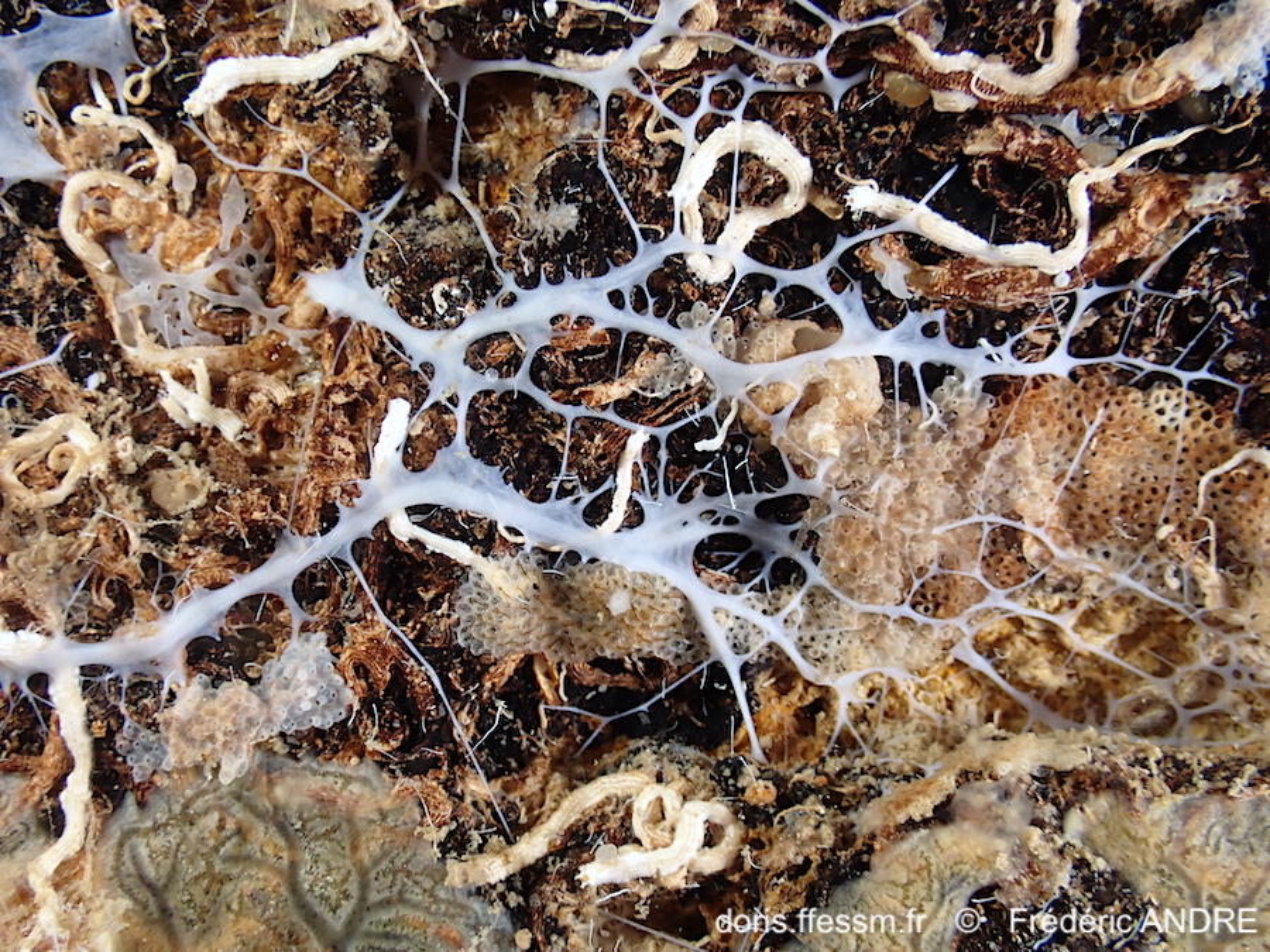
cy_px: 476
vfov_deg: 21.9
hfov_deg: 29.0
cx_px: 635
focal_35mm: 67
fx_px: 2458
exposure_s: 1/250
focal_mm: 11.88
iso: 100
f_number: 5
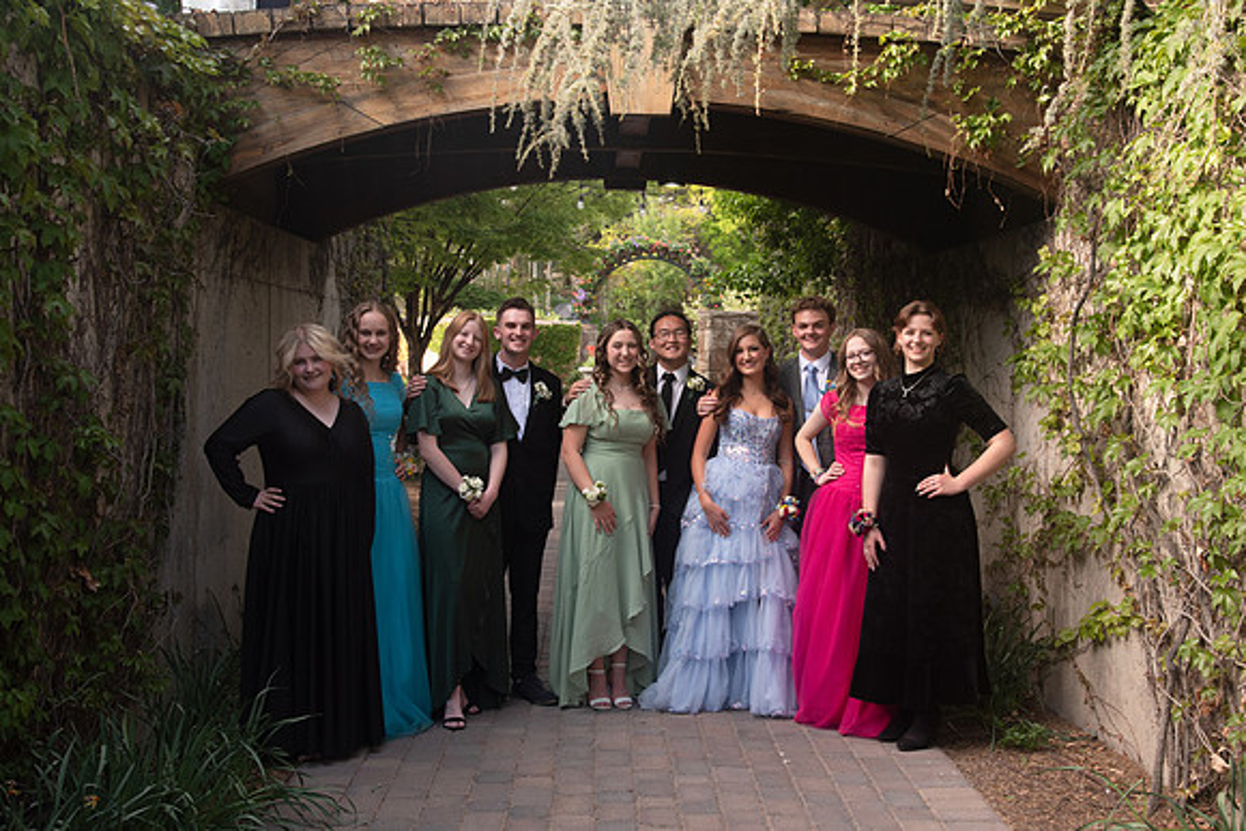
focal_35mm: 44
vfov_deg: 30.7
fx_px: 1512
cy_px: 434
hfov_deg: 44.8
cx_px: 650
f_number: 6.3
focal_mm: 38
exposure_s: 1/125
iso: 400
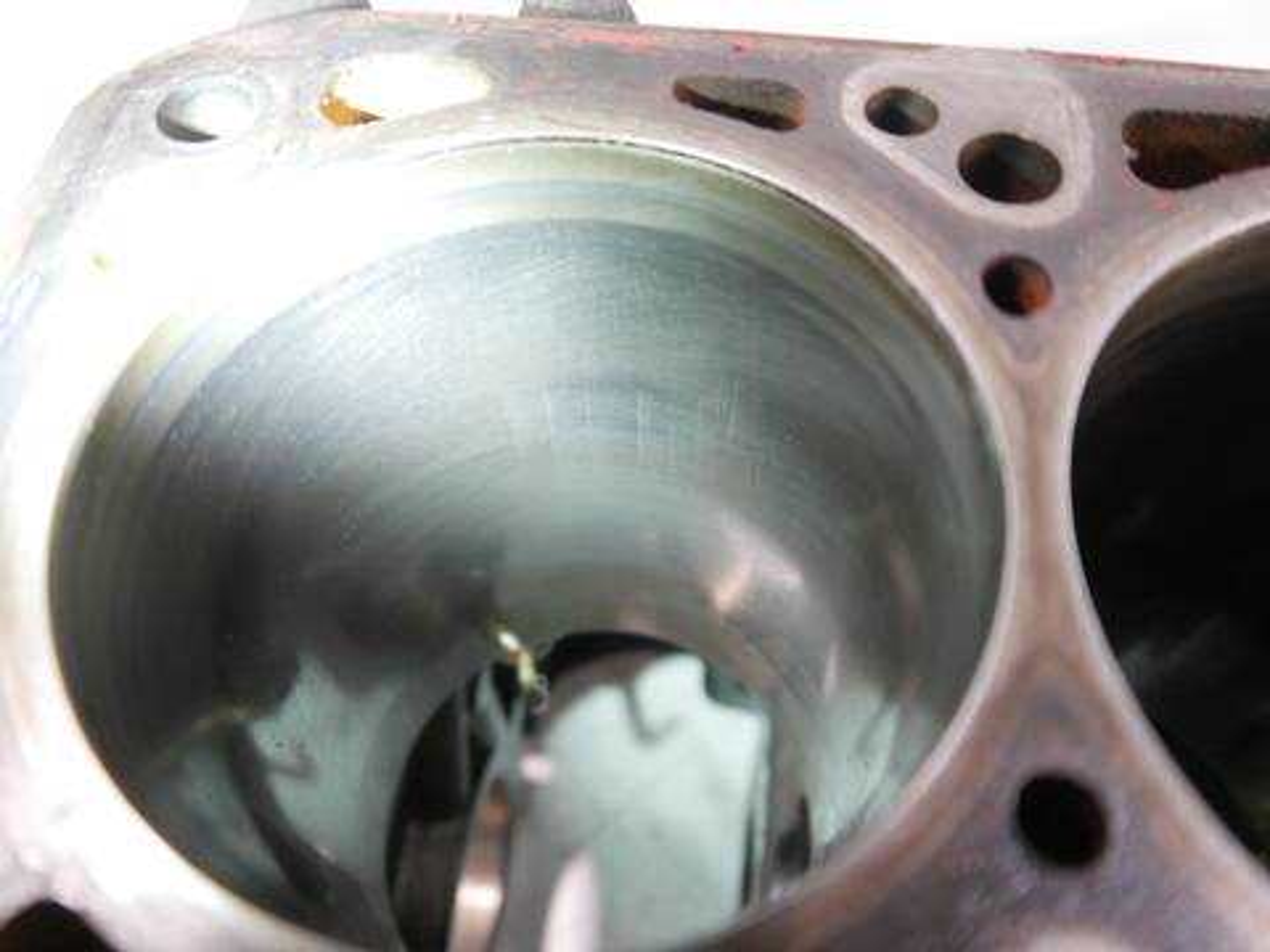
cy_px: 476
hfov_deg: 63.4
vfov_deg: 49.7
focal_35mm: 28
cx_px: 635
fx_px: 1027
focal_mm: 14
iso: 2000
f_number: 3.5
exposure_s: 1/60
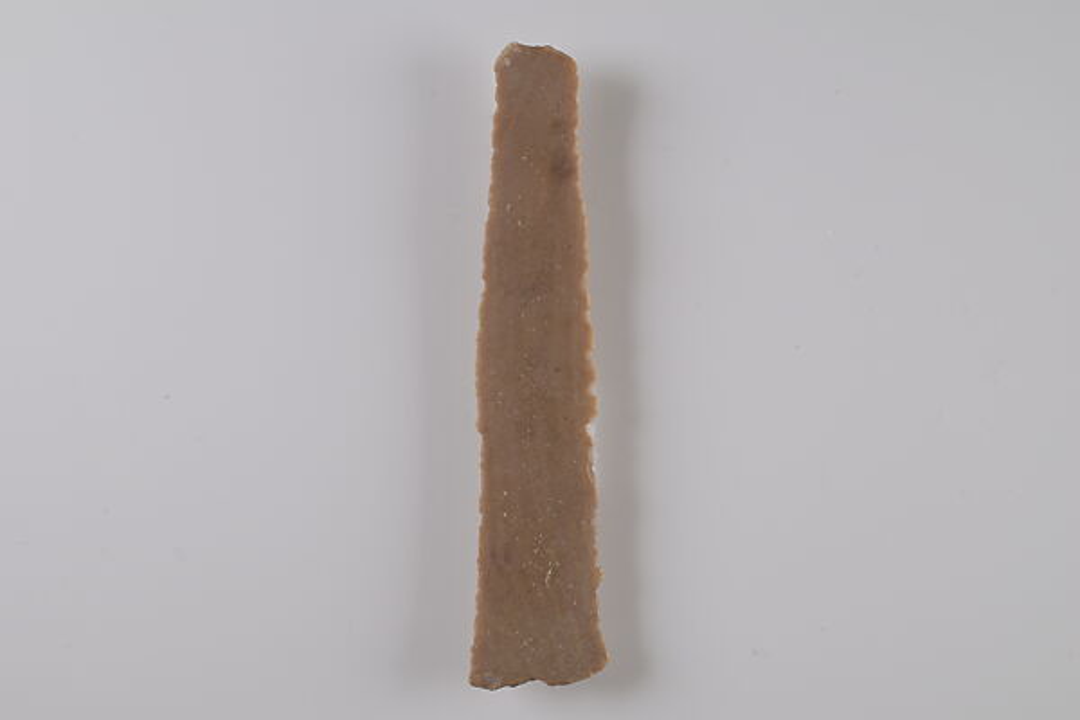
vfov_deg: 22.6
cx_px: 540
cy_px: 360
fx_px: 1800
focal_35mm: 60
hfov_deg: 33.4
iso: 125
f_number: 16
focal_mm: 40
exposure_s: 1/40
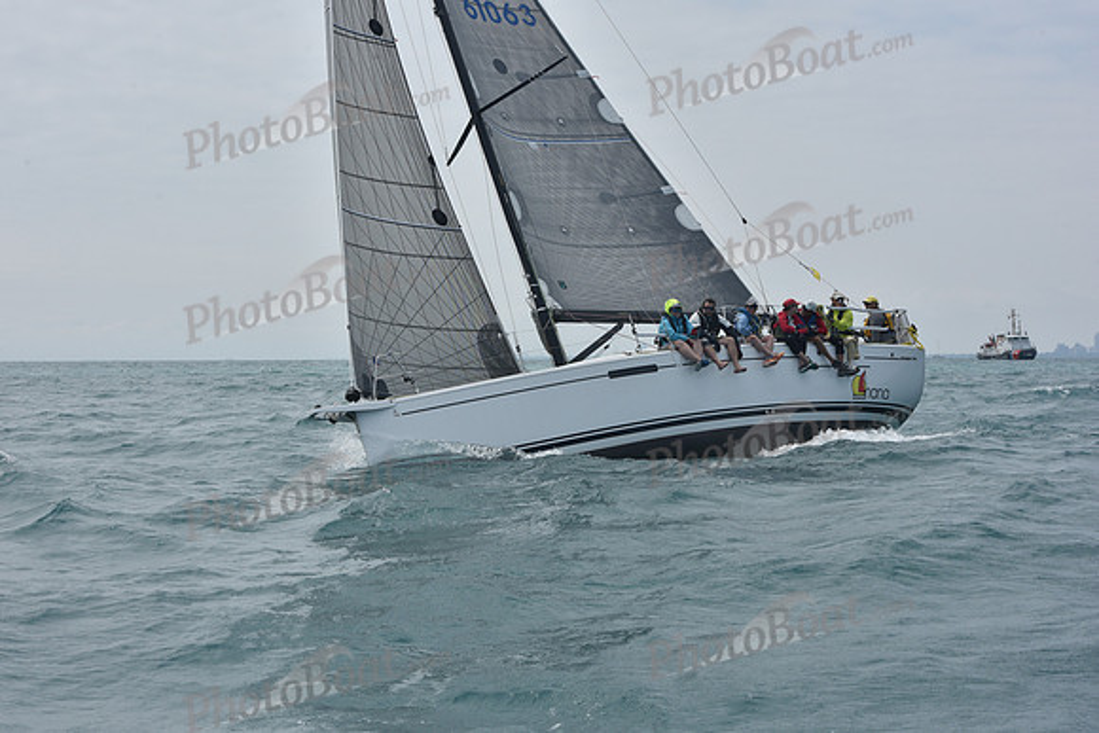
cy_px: 366
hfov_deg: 28.8
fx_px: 2137
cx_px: 550
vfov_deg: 19.5
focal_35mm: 70
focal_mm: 70
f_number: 11
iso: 250
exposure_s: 1/800
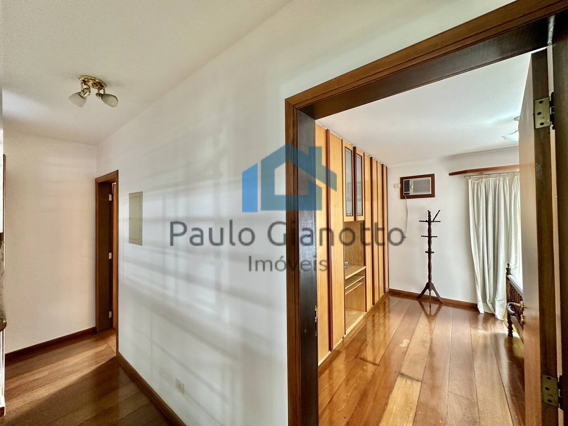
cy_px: 213
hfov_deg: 102.1
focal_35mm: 14
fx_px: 230
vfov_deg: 85.7
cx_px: 284
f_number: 2.2
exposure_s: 1/60
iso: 160
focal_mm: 2.22
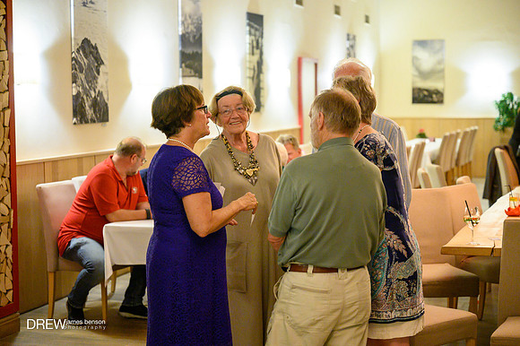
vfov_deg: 19.4
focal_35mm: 70
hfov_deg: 28.9
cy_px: 173
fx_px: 1010
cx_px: 260
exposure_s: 1/100
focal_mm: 70
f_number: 2.8
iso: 2500
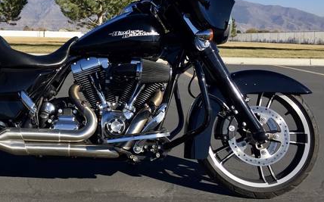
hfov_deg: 42.3
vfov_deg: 27.7
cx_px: 83
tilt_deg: -0.4
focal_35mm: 46
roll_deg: -2.7
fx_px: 406
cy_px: 61
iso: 32
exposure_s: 1/1364
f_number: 2.2
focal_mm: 4.15
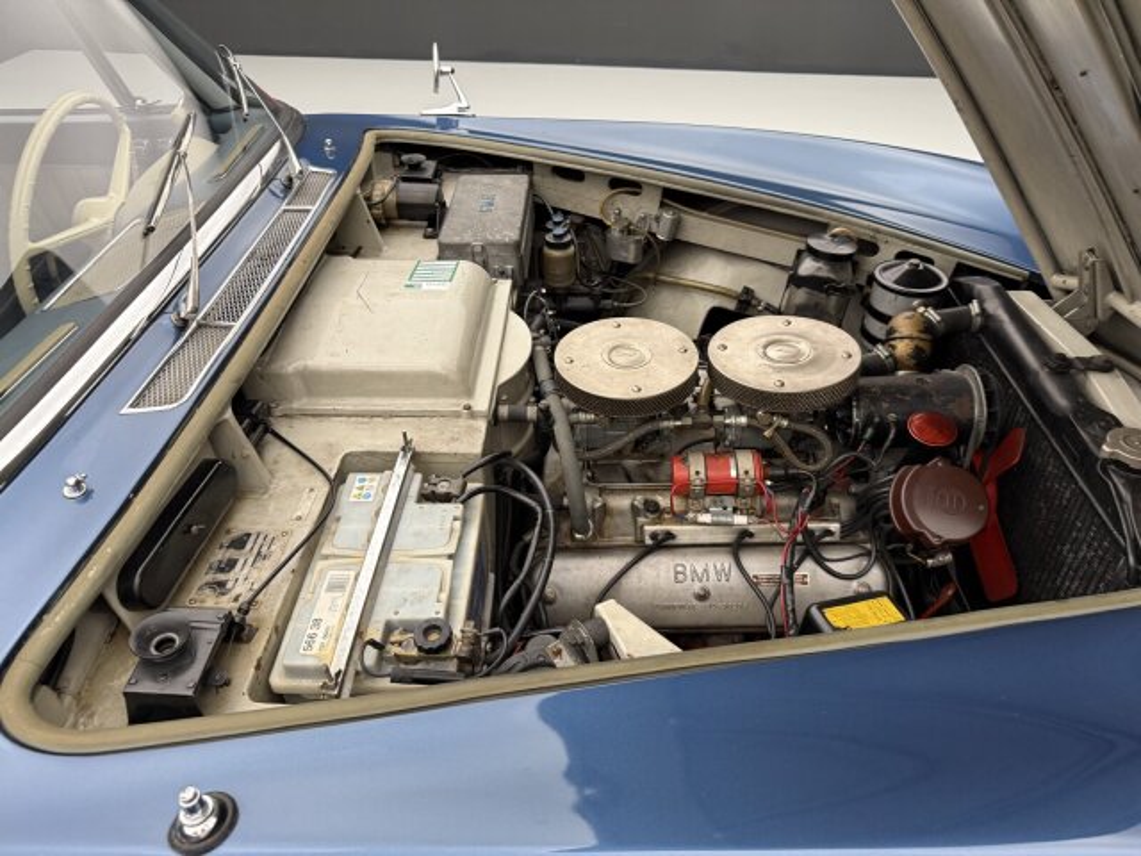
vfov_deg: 56.8
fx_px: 791
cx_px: 570
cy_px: 428
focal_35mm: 24
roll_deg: +1.2
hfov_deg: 71.6
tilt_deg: -37.8
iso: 160
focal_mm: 6.76
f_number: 1.78
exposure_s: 1/49
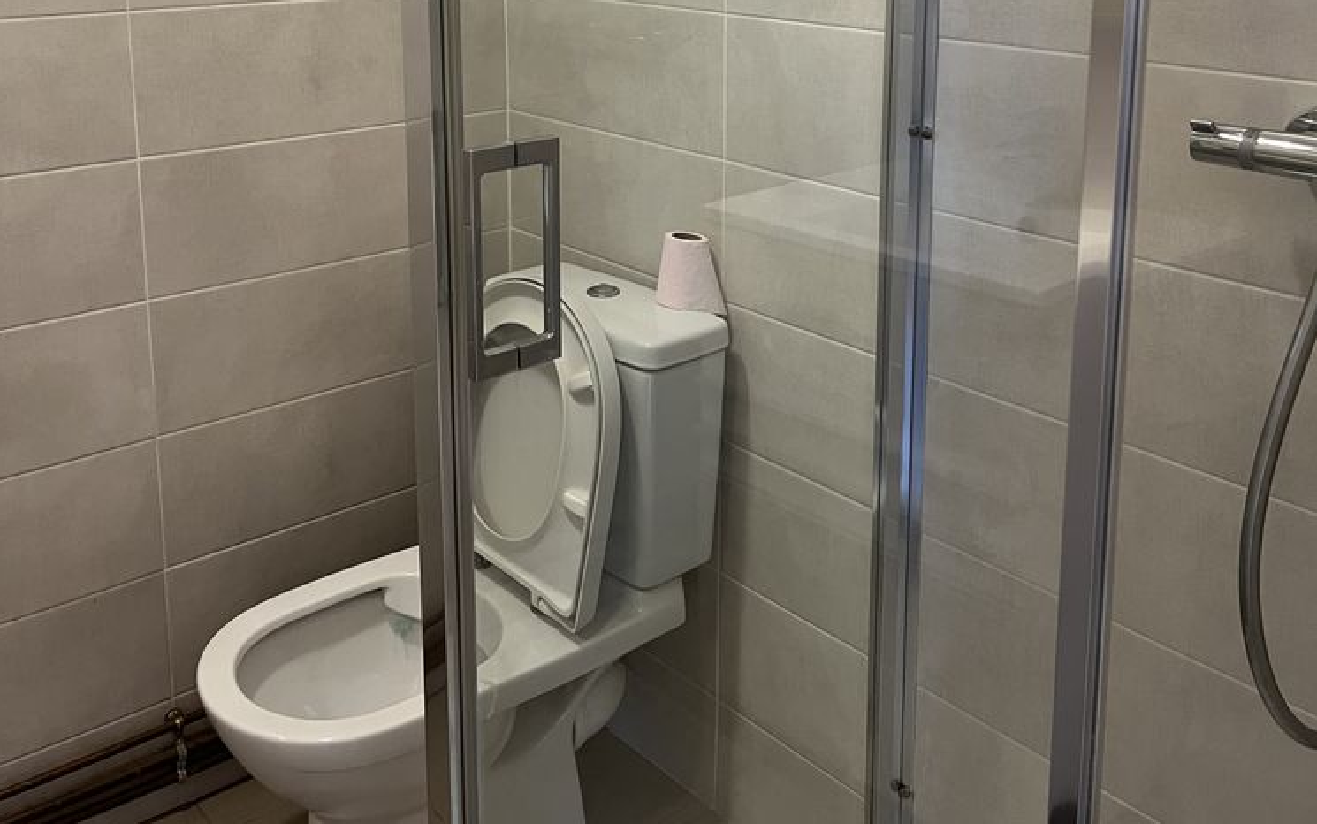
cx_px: 656
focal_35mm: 37
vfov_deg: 33.0
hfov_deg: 52.7
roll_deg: +1.6
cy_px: 110
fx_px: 1328
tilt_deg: -8.9
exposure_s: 1/50
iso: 160
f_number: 1.6
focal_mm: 5.1
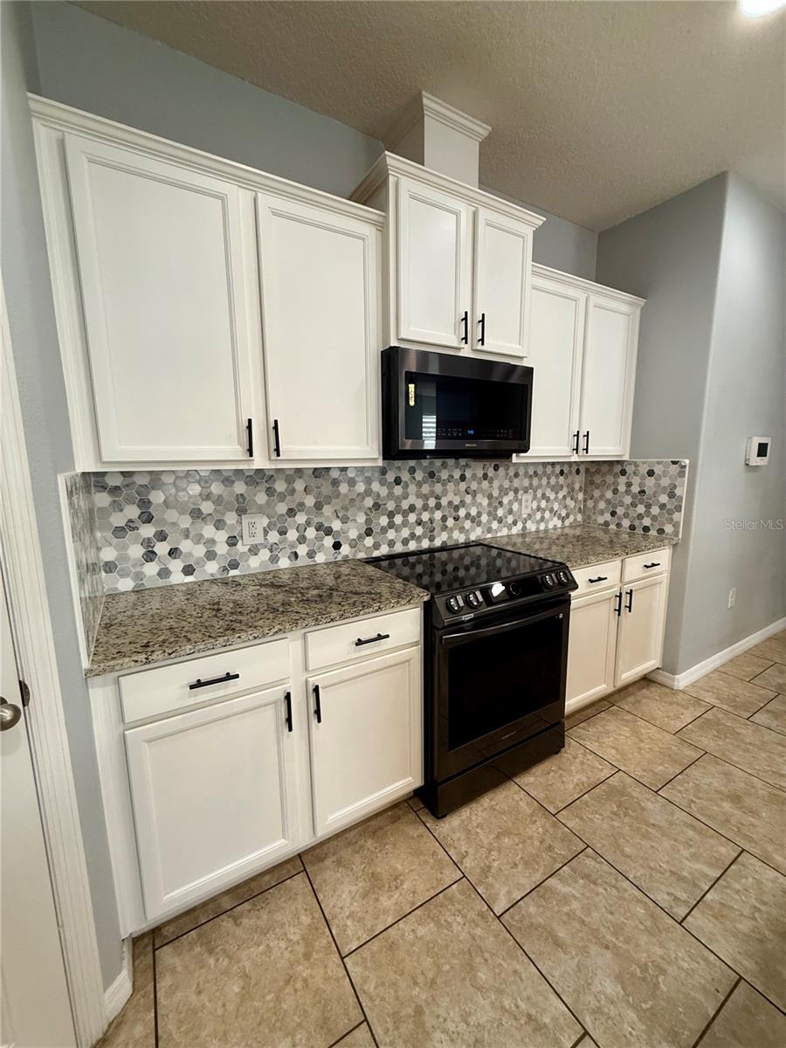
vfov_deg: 102.1
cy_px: 524
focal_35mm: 14
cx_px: 393
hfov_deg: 85.7
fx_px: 424
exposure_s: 1/60
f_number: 2.2
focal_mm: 2.22
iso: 200
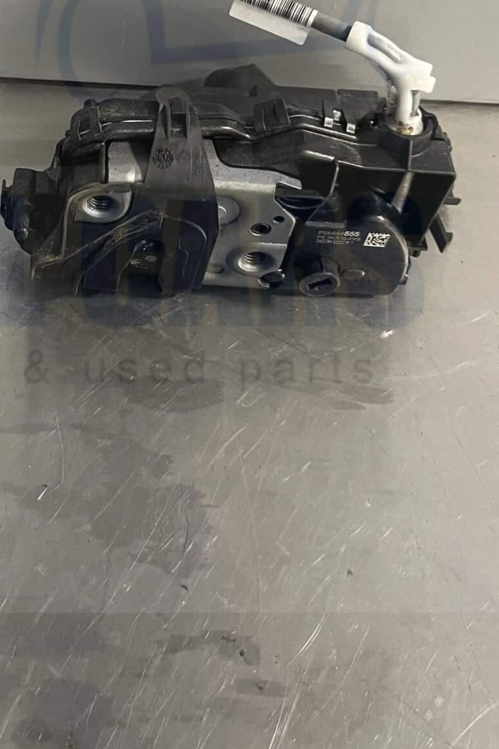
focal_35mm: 48
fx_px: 998
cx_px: 66
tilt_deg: -45.5
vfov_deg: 39.0
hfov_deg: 27.2
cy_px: 114
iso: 400
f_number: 1.6
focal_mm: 5.1
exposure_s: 1/50
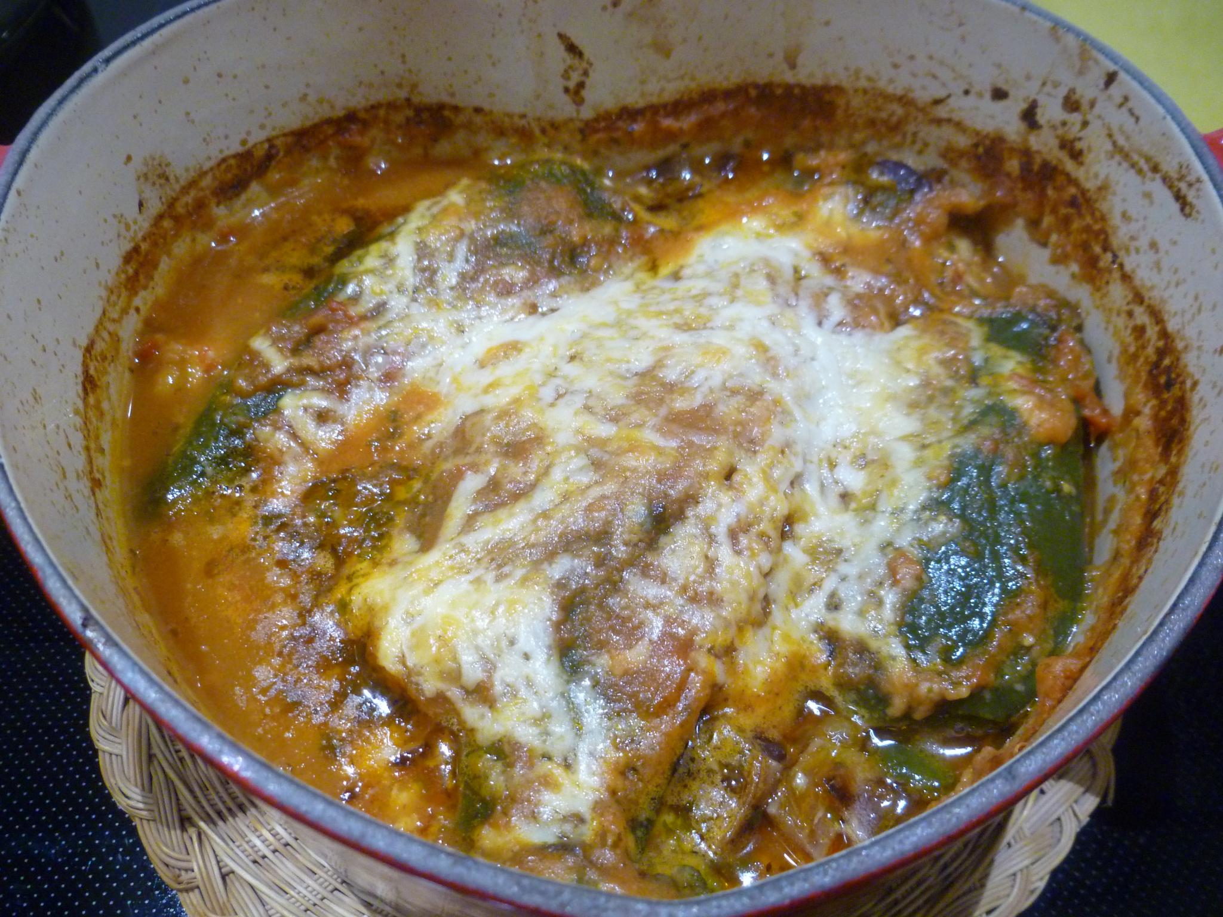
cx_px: 612
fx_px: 1060
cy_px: 458
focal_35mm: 30
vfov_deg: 46.8
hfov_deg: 60.0
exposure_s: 1/25
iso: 400
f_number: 3.4
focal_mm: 5.4
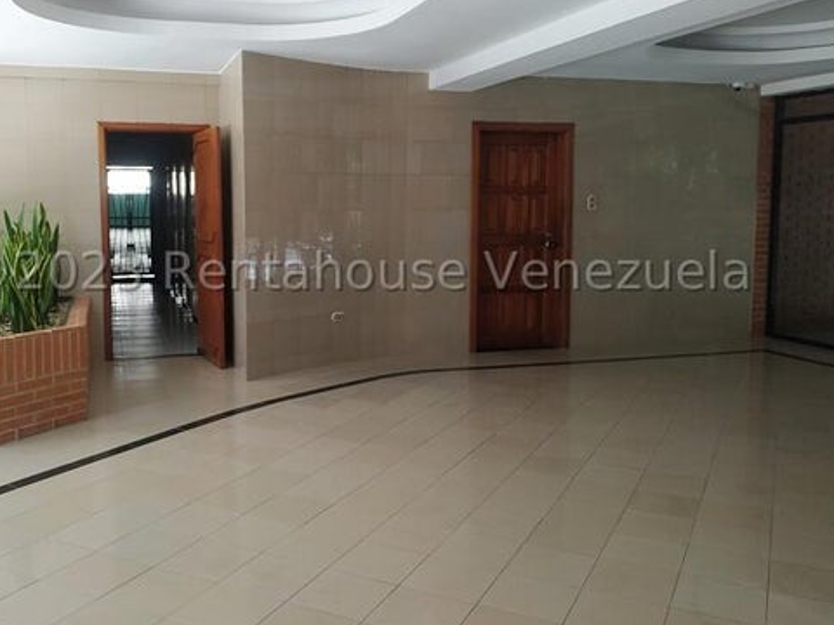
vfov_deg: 44.1
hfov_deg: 56.6
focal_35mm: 32
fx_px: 771
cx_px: 358
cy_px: 269
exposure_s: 1/100
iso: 250
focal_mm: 3.94
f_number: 1.9
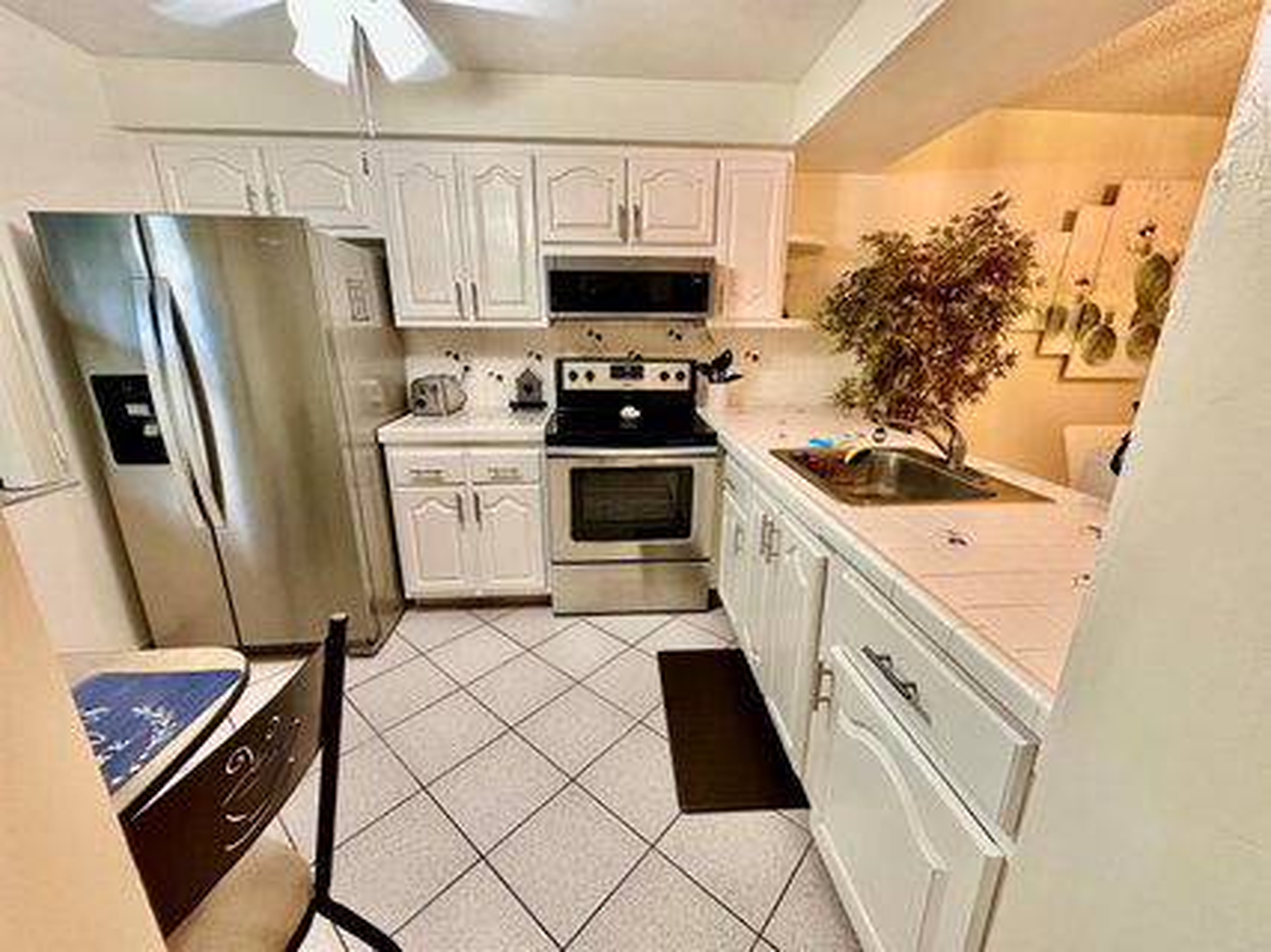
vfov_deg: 85.6
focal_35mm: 14
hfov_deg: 102.1
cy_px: 476
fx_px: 514
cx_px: 636
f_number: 2.2
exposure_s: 1/60
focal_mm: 2.22
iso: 200
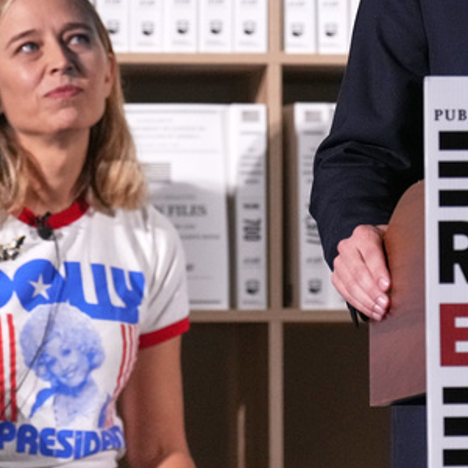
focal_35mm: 334
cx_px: 342
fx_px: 5109
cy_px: 148
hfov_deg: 5.2
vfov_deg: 5.2
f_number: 2.8
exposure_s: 1/1250
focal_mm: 115
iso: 3200
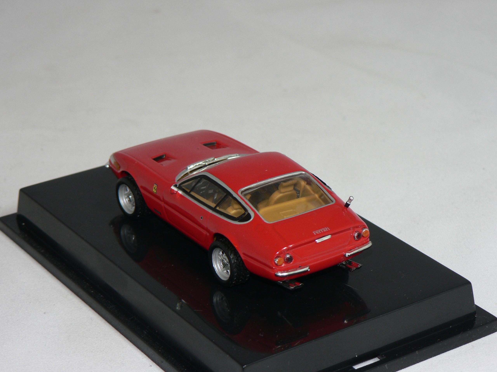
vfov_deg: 14.5
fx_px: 1464
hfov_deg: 19.3
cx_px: 248
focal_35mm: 102
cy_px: 186
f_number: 3.2
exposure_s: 1/60
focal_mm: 16.9
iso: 80
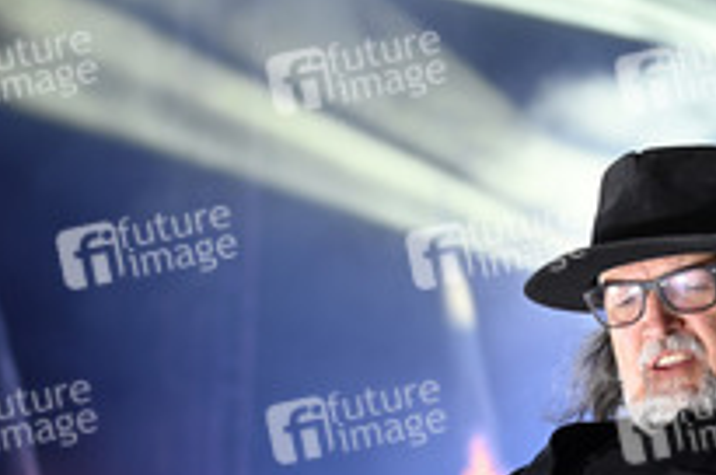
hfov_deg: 12.3
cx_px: 753
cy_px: 510
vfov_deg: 8.2
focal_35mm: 165
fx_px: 3276
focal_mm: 75
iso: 800
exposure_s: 1/400
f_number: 3.2
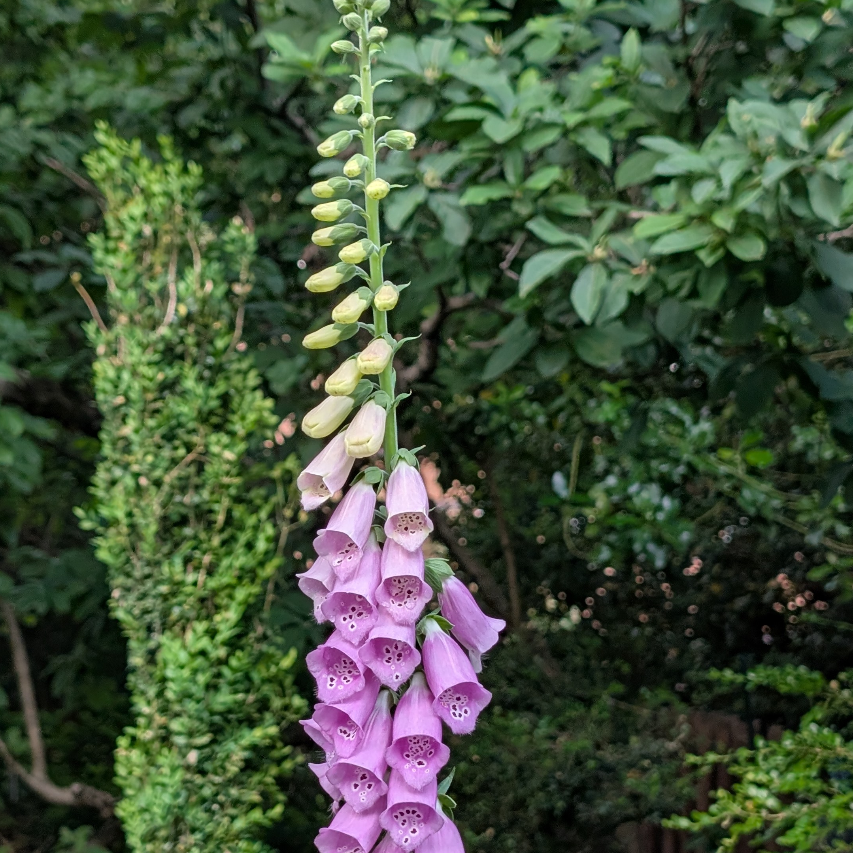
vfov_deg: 21.1
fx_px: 2286
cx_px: 318
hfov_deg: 21.1
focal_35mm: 82
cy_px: 502
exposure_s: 1/85.8
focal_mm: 6.9
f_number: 1.68
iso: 27
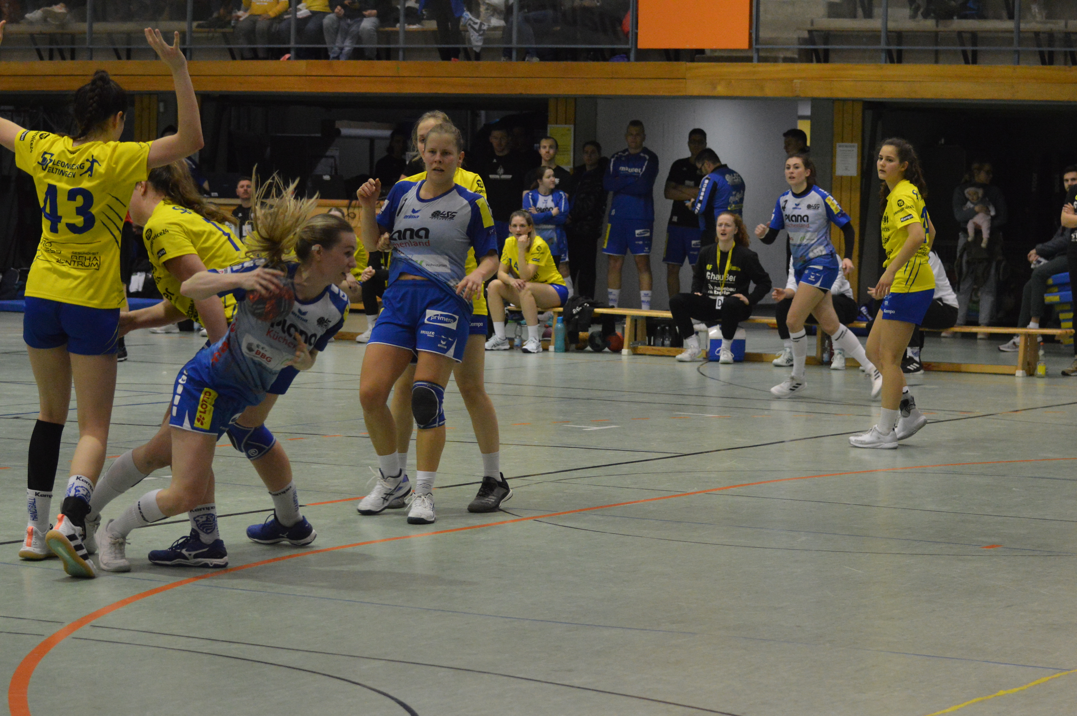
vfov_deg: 13.0
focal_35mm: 105
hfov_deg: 19.5
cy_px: 358
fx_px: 3138
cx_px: 538
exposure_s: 1/400
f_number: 4.5
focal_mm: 70
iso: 3200
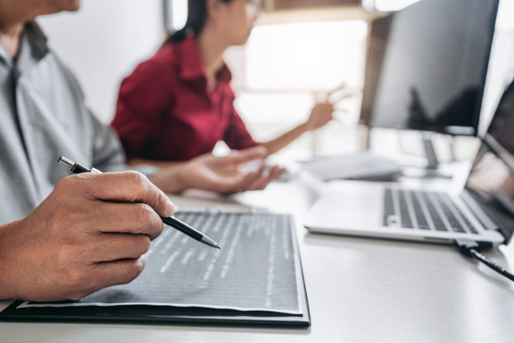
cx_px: 257
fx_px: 443
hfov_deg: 60.3
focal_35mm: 31
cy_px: 172
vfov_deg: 42.3
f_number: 2.8
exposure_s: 1/125
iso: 250
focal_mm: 31
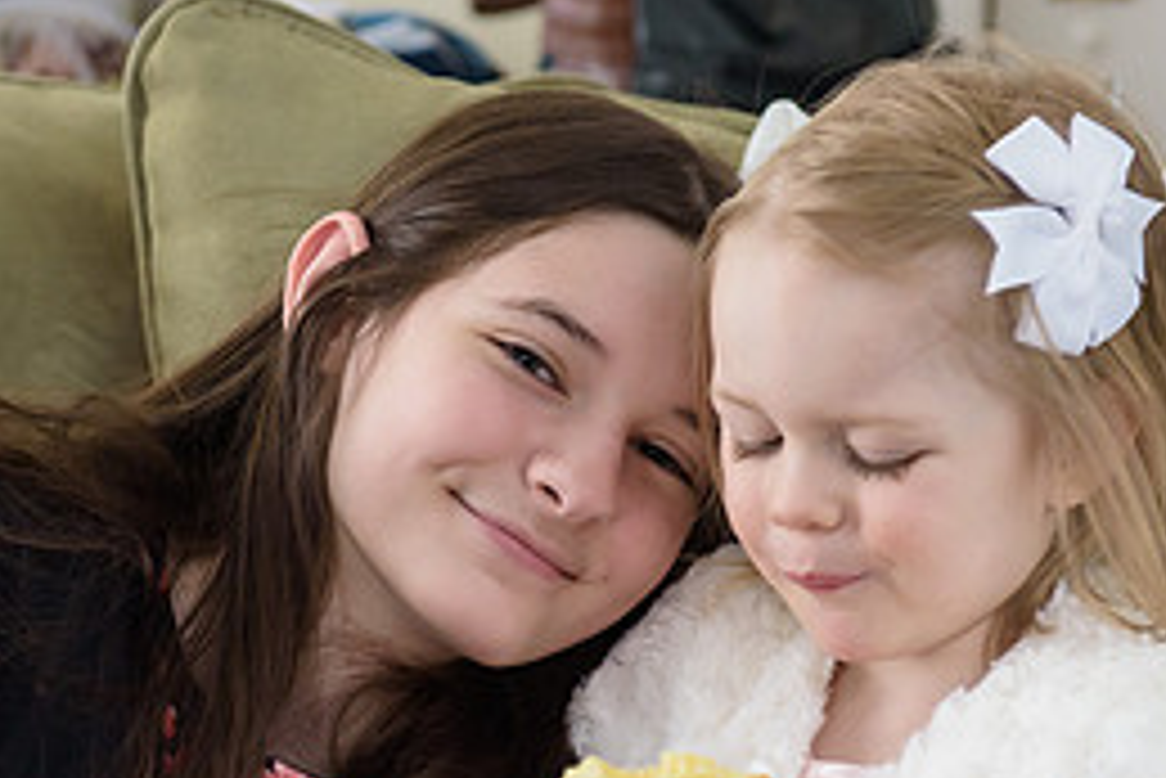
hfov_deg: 14.7
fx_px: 4504
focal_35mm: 139
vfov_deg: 9.9
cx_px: 437
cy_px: 600
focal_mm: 62
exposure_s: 1/125
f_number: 3.2
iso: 1600
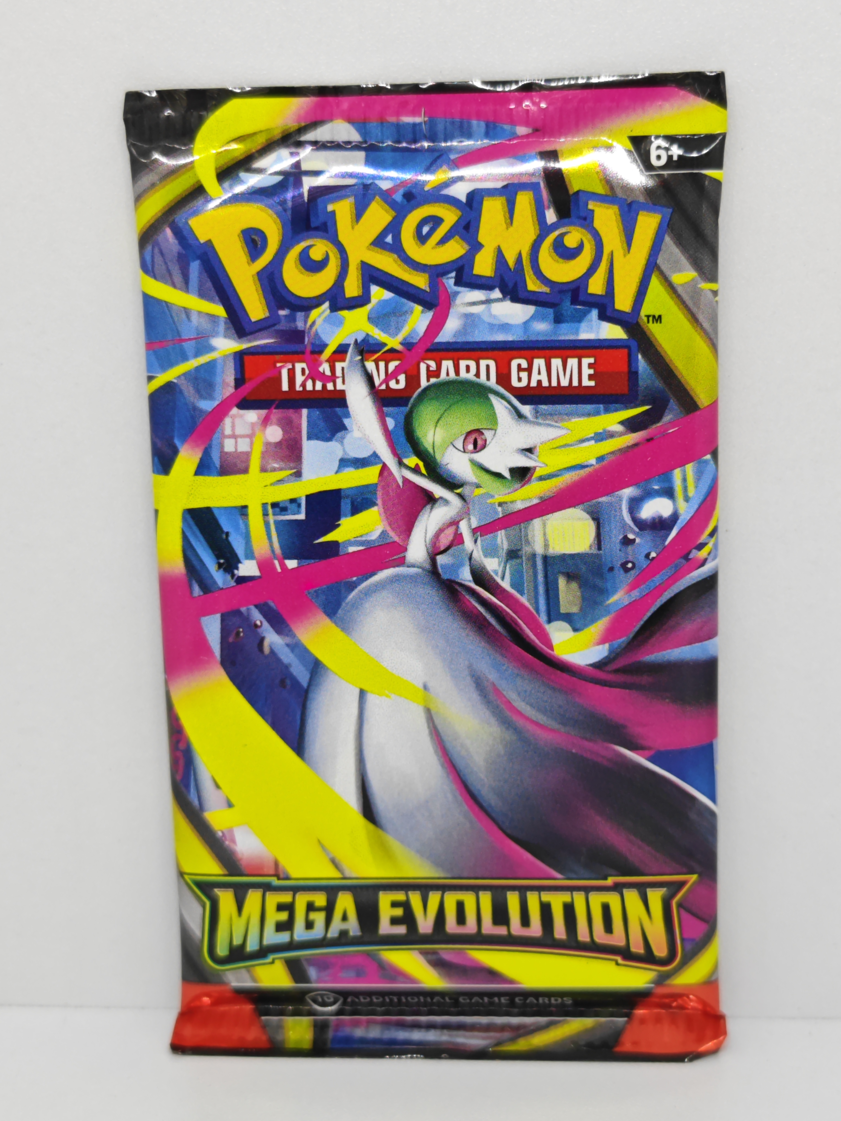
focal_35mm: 62
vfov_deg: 31.2
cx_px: 420
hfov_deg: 23.7
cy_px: 560
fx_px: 2008
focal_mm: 7.79
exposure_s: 1/100
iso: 80
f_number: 1.9
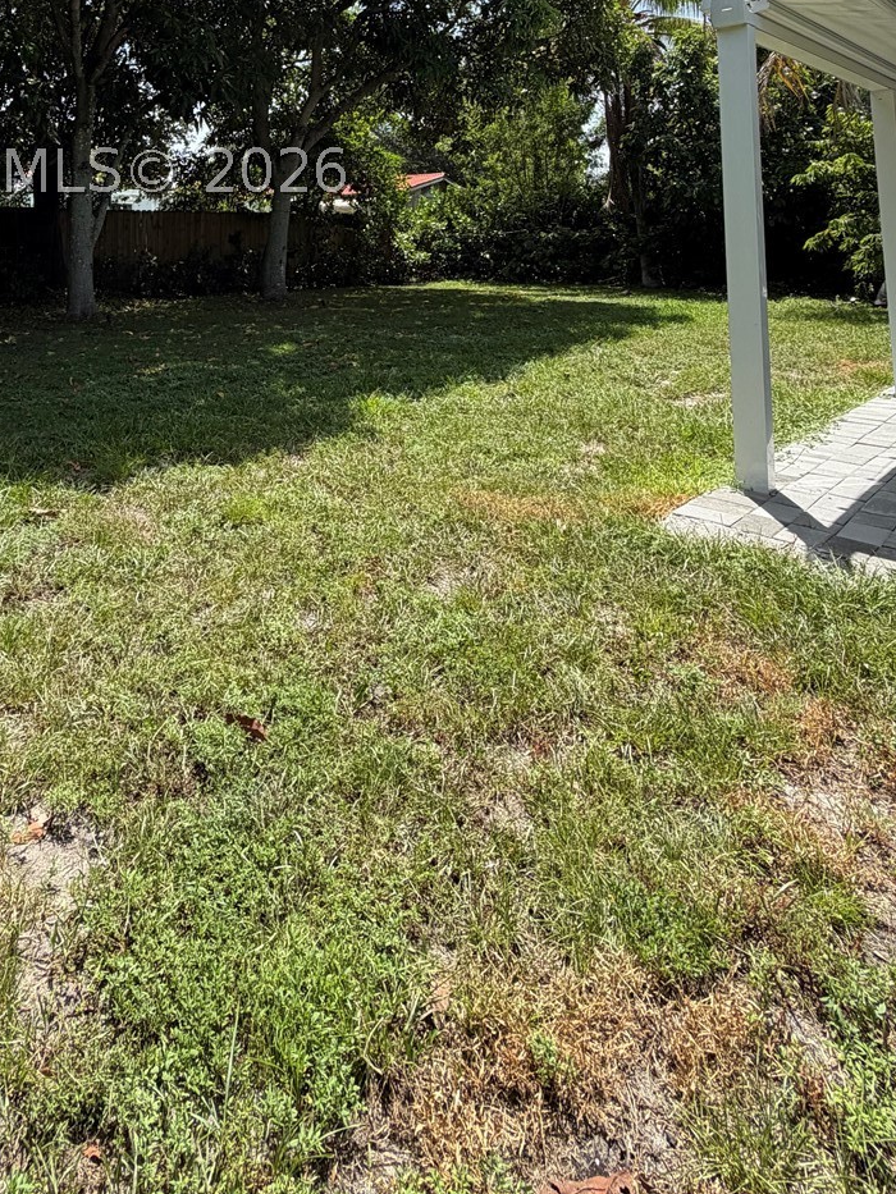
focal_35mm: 24
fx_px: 828
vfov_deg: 62.7
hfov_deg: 55.2
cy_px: 171
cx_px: 273
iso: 32
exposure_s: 1/770
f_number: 2.2
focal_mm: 2.22
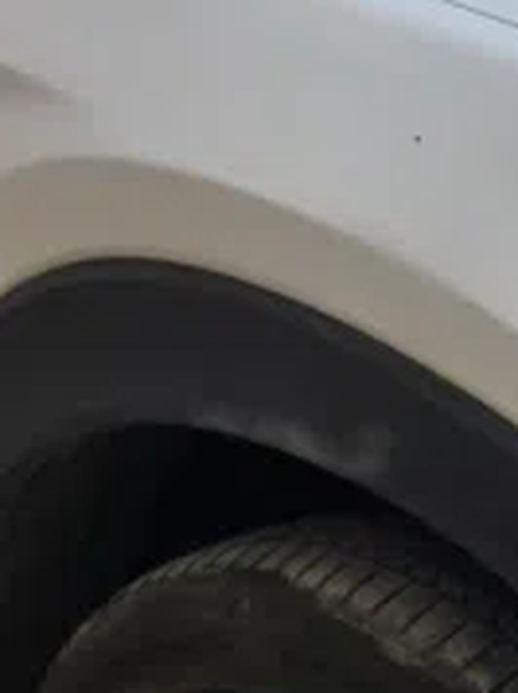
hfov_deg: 19.8
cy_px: 566
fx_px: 1380
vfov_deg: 27.6
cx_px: 639
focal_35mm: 69
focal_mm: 5.4
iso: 64
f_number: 1.8
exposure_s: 1/180
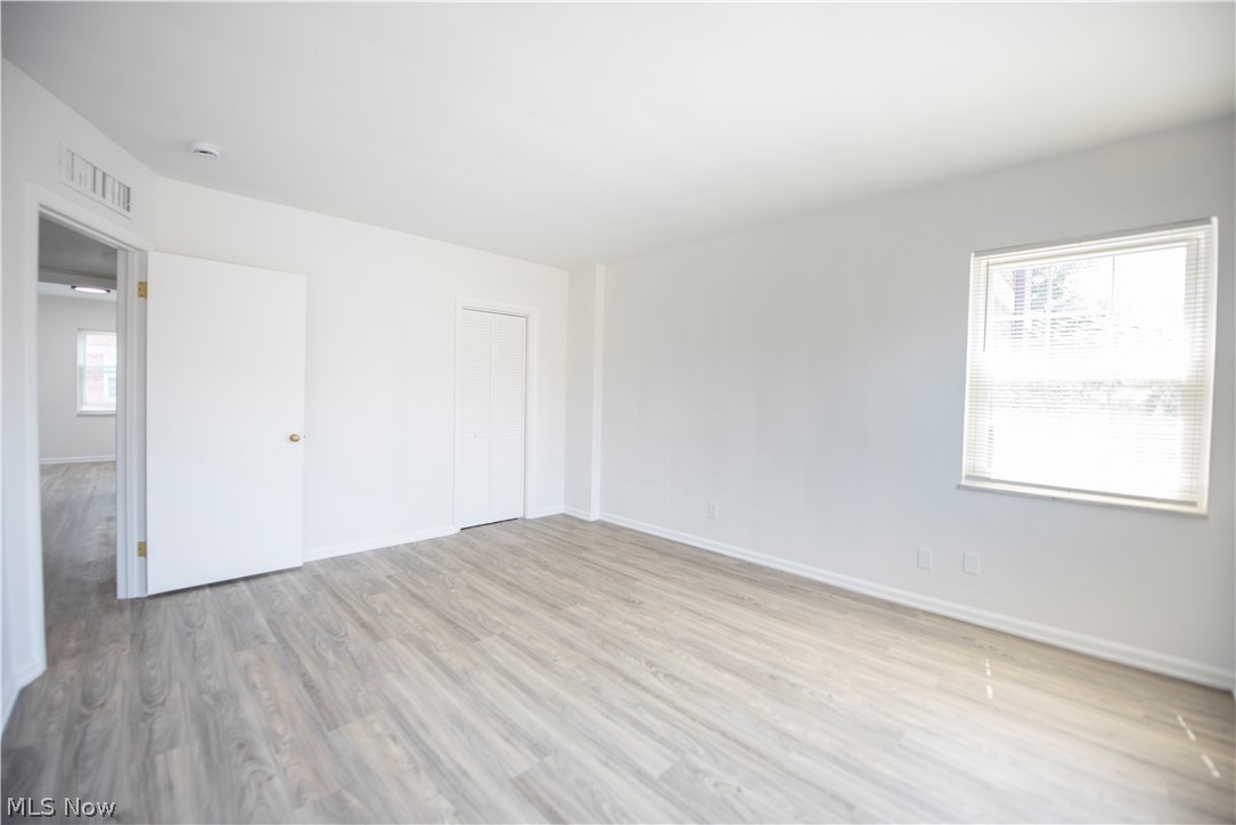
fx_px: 481
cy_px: 412
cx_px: 618
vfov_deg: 81.2
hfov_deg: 104.2
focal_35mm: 14
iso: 400
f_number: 3.2
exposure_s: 1/125
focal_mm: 14
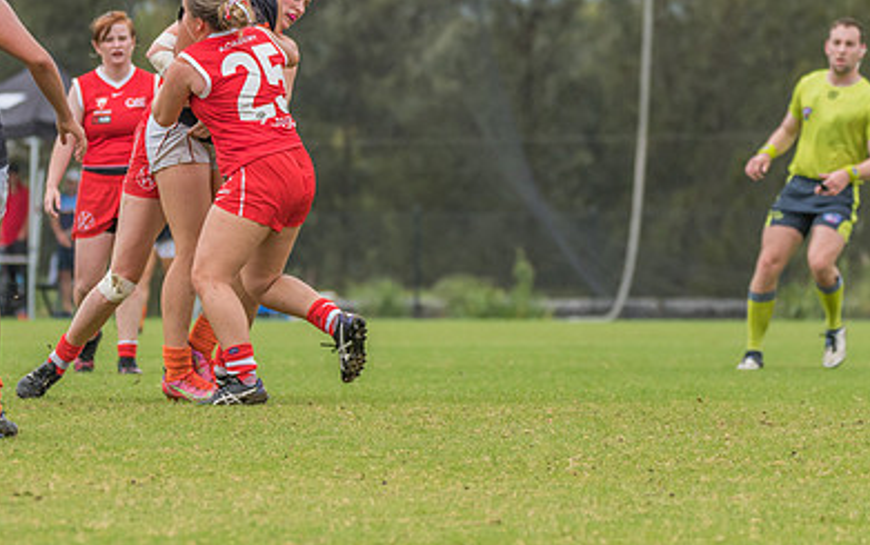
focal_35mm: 465
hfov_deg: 4.5
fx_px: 11033
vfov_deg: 2.8
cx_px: 264
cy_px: 156
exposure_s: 1/1250
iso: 500
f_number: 5.3
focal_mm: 240
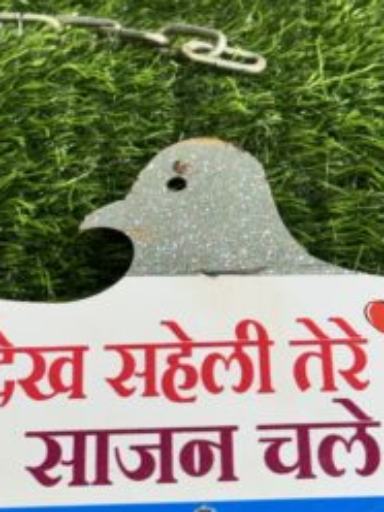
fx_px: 2293
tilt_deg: -13.7
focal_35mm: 155
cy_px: 145
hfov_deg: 9.6
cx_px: 233
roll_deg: -0.7
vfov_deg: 12.7
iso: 64
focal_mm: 6.76
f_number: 1.78
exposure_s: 1/100
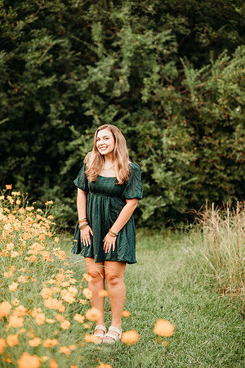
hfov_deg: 16.1
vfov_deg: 23.9
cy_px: 184
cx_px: 122
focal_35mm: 85
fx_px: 868
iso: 100
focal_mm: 85
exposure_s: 1/400
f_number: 2.2
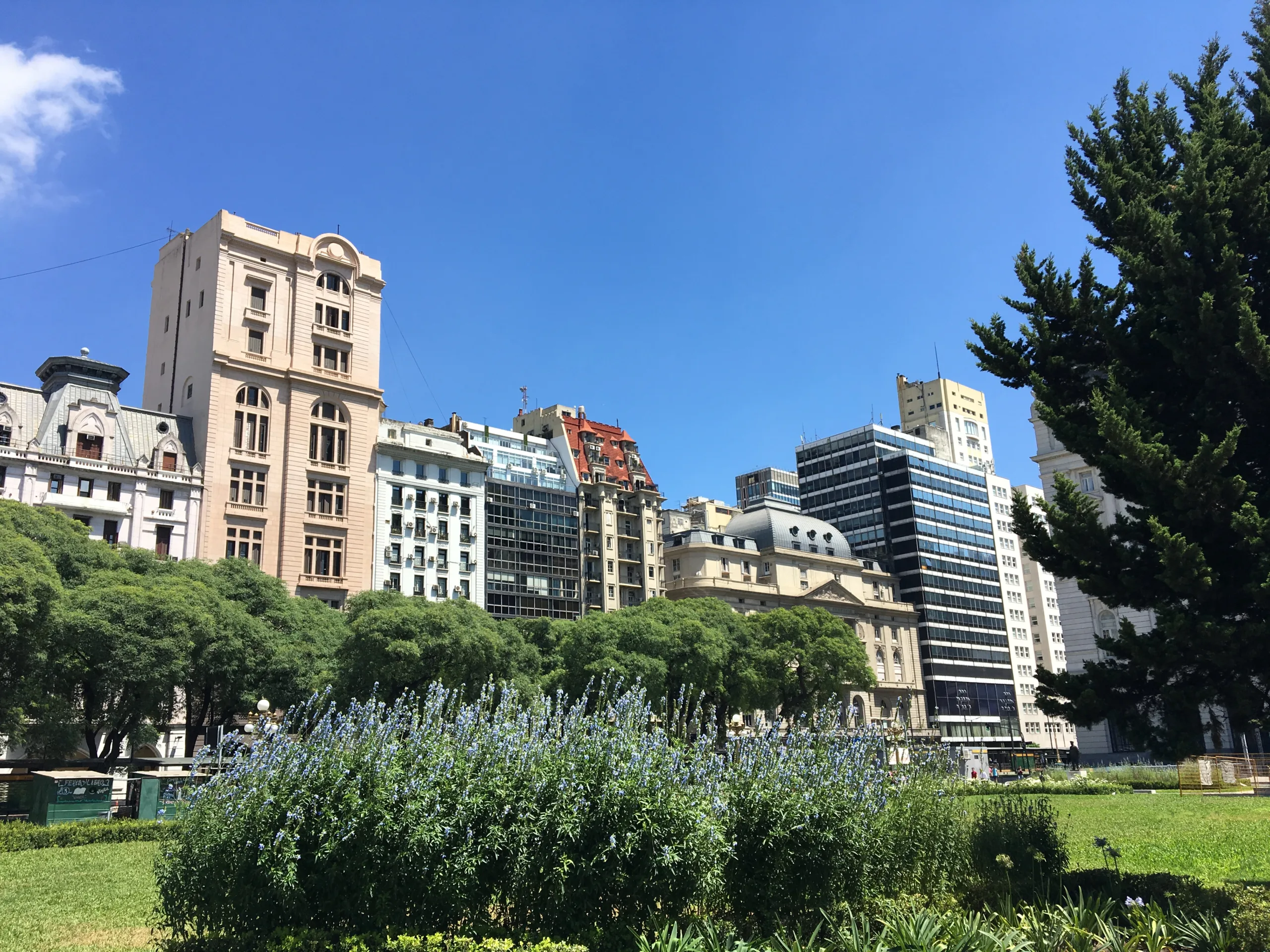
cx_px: 635
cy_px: 476
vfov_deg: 48.2
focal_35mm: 29
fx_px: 1064
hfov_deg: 61.7
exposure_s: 1/1399
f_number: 2.2
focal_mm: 4.15
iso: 25
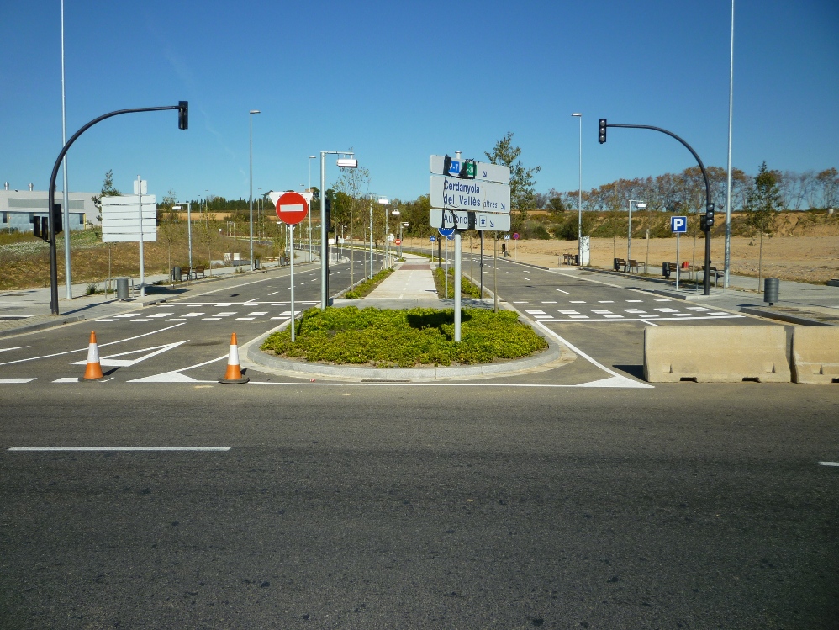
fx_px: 703
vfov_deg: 48.2
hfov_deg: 61.6
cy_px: 315
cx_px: 420
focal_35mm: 29
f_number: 4.5
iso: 80
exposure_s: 1/800
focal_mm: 5.2
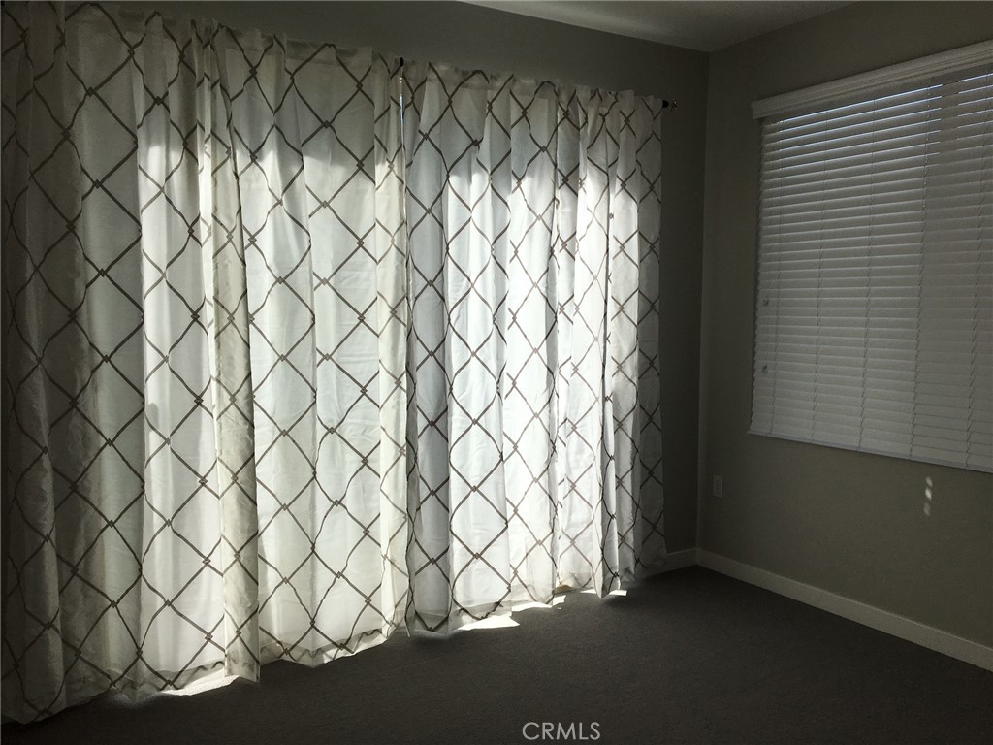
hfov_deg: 61.7
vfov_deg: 48.2
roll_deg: +0.2
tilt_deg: -3.3
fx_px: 832
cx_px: 496
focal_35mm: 29
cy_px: 372
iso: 25
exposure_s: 1/699
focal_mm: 4.15
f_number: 2.2
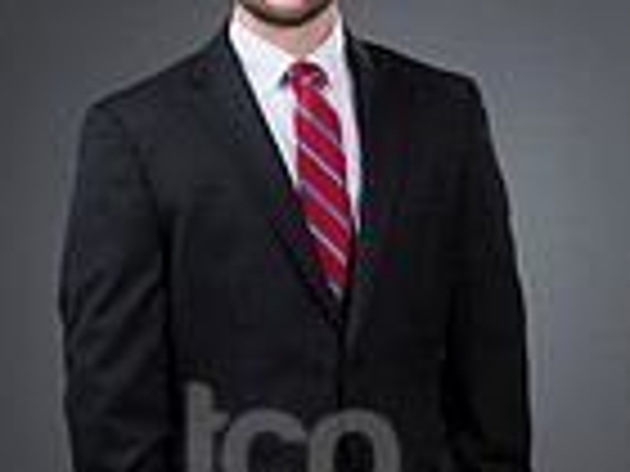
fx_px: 4514
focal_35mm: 248
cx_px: 292
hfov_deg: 8.0
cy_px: 508
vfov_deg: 6.0
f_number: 5.6
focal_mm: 80
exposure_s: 1/250
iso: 160
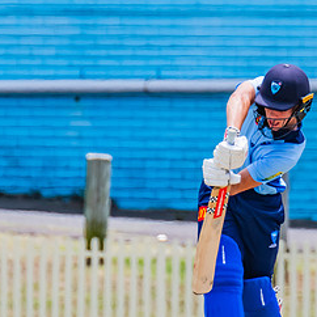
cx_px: 249
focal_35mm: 1757
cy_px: 188
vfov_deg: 1.0
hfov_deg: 1.0
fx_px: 18204
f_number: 10
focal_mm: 600
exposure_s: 1/2000
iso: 800
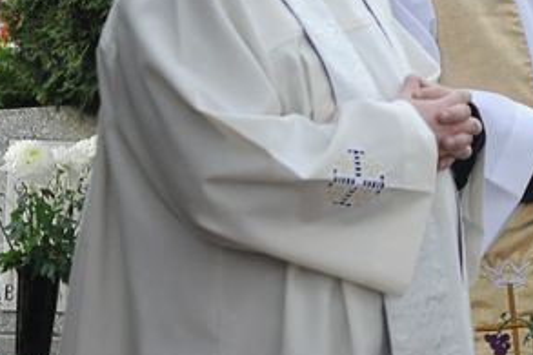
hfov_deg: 4.5
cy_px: -50
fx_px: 6769
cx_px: 573
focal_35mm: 457
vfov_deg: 3.0
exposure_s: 1/320
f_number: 5.6
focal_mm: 105
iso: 800
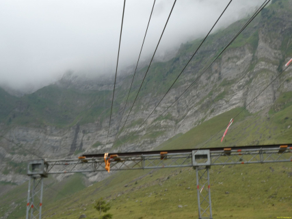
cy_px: 110
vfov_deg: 25.6
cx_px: 146
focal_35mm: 57
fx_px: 481
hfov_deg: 33.8
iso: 80
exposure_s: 1/80
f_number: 4.2
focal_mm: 10.3
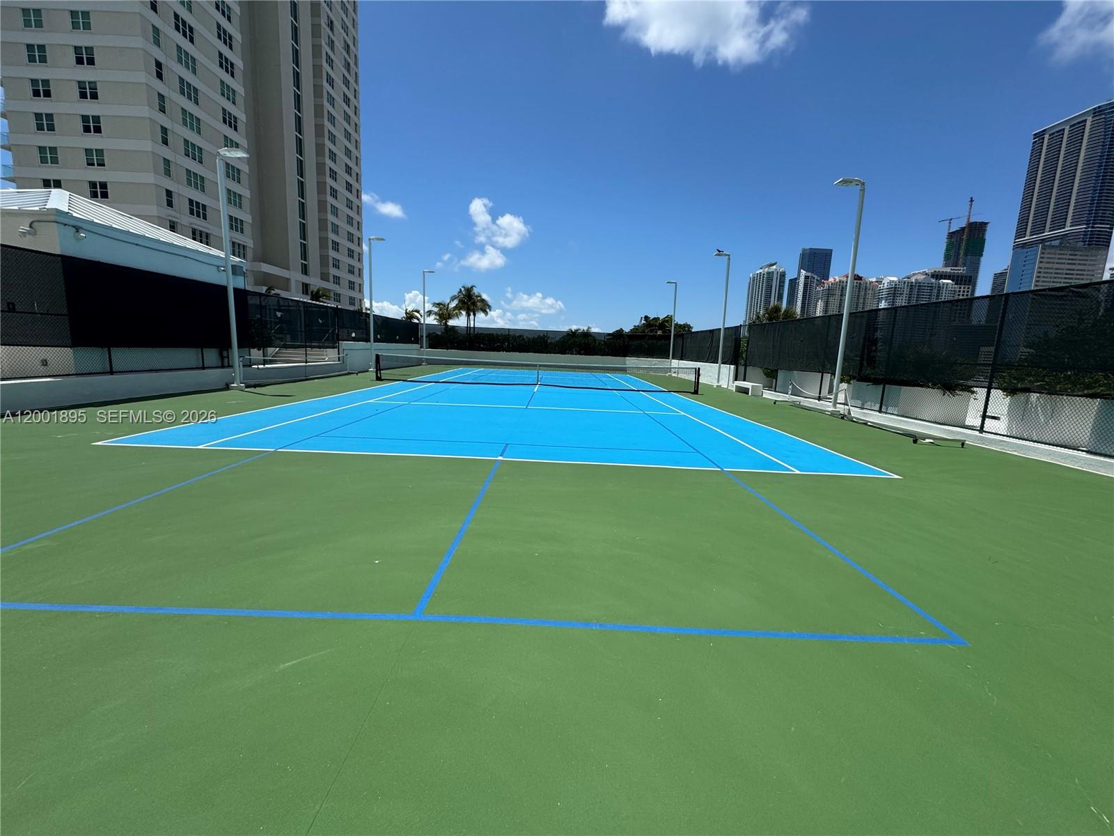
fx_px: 451
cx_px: 557
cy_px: 418
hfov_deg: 102.1
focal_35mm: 14
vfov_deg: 85.7
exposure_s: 1/3247
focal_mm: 2.22
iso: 50
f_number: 2.2
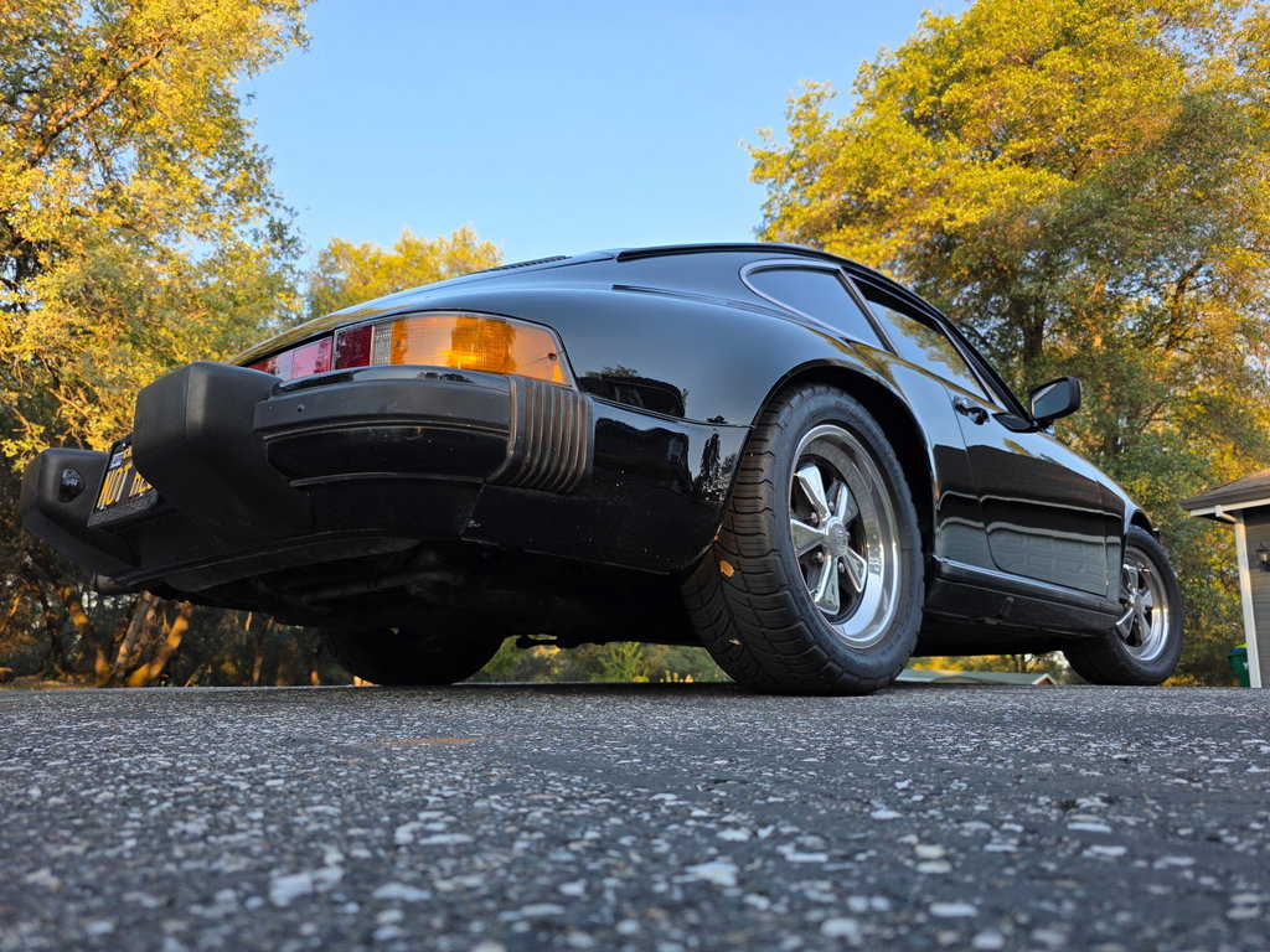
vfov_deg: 58.9
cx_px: 635
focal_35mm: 23
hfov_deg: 73.9
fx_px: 844
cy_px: 476
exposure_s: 1/359
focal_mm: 6.3
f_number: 1.7
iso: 40
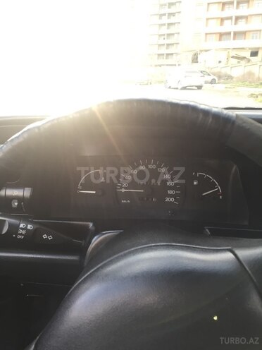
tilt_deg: -16.0
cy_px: 175
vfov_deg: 61.7
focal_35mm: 29
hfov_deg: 48.2
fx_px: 293
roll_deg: -0.2
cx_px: 131
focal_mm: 4.15
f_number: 2.2
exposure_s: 1/33
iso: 32
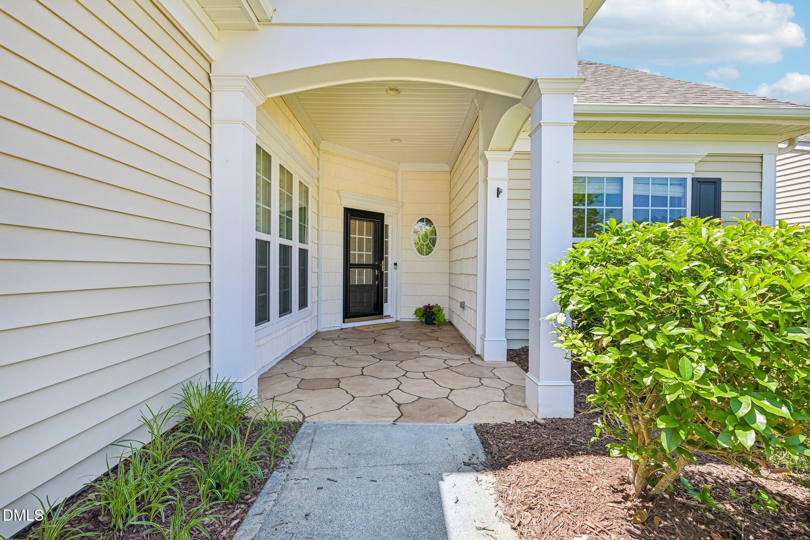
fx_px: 360
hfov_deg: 96.7
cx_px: 405
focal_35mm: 16
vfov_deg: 73.7
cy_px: 270
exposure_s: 1/80
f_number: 8
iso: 100
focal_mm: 16
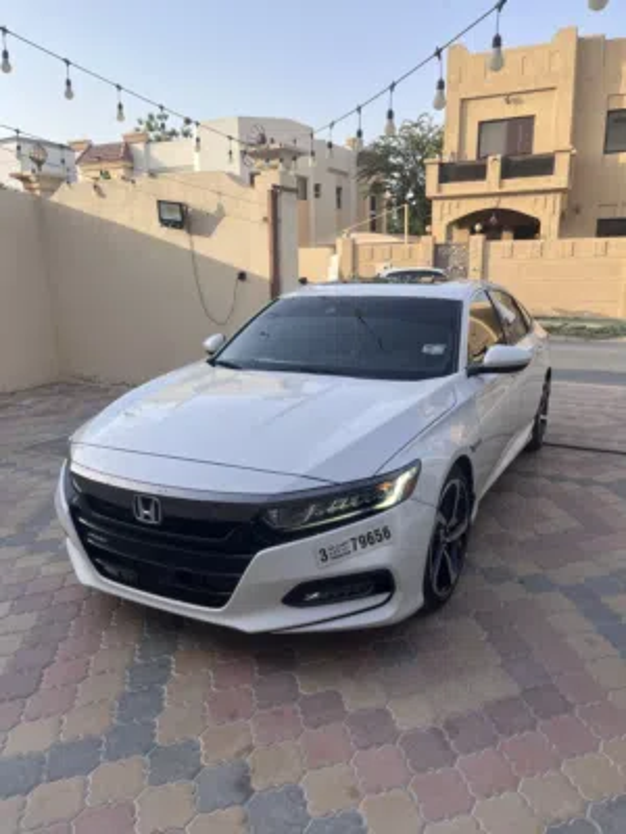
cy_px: 417
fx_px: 627
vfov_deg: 67.3
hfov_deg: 53.1
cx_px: 313
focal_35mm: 26
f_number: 1.6
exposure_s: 1/1279
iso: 50
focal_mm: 5.1
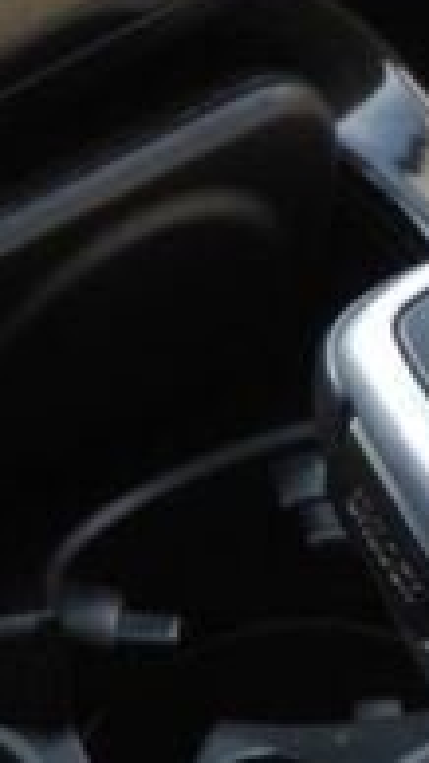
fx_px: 8501
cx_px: 882
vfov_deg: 5.1
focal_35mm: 420
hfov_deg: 2.9
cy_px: 869
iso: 100
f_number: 4
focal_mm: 18.9
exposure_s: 1/80
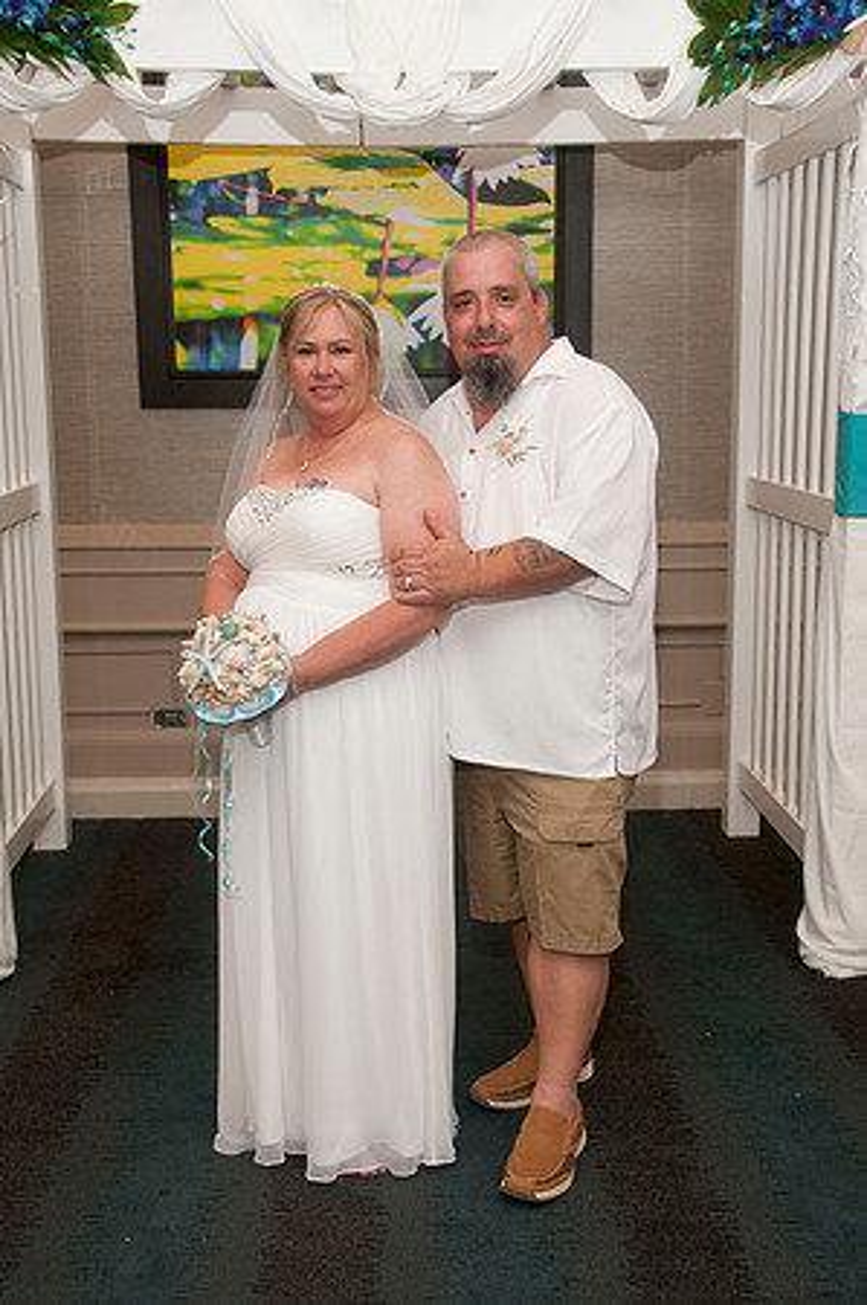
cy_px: 652
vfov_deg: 46.4
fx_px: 1521
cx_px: 434
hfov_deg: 31.8
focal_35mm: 42
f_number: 5.6
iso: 400
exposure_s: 1/60
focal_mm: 28
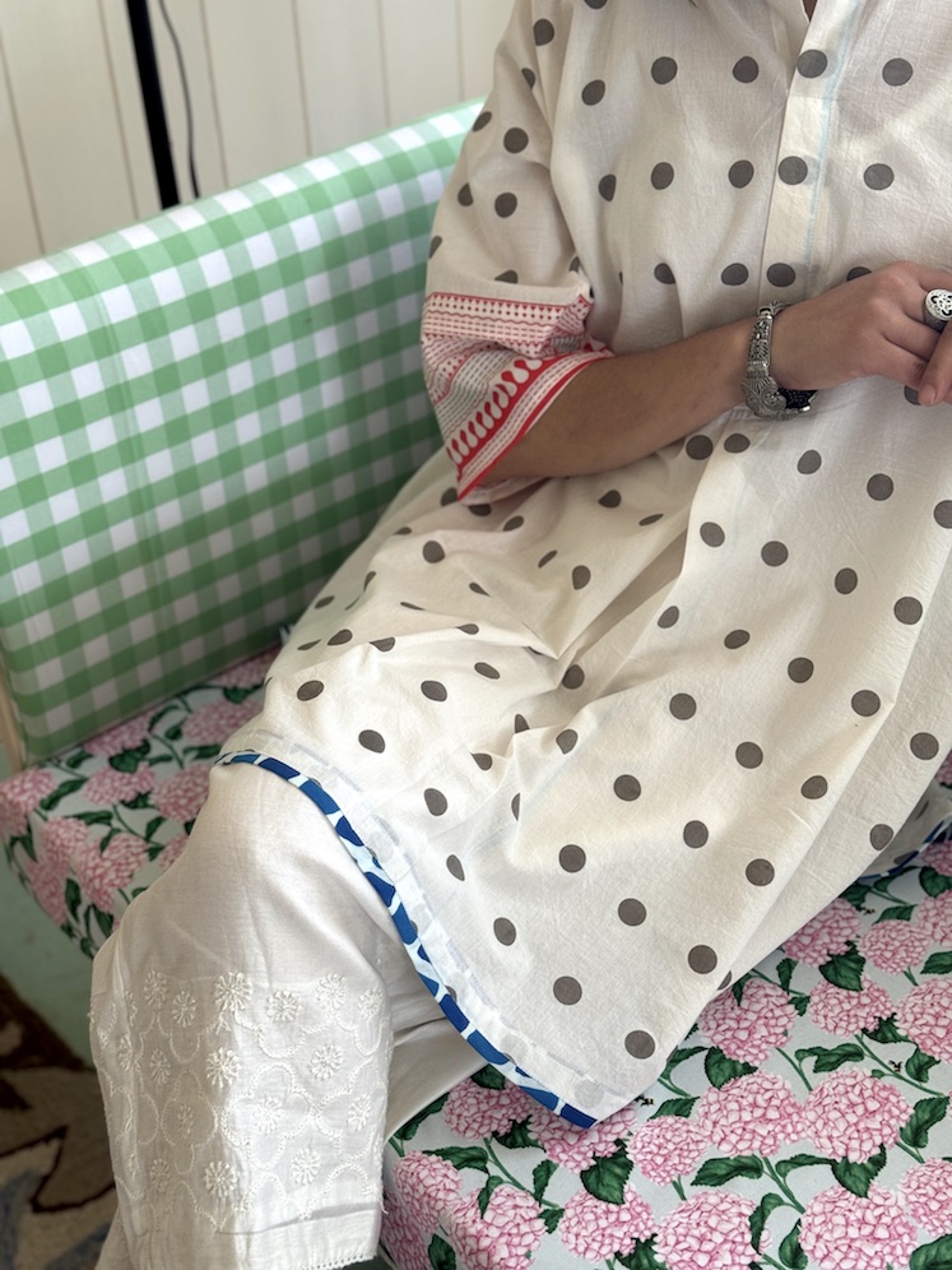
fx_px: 1760
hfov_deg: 30.3
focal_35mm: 48
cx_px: 476
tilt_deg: -34.4
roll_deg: +4.6
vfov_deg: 39.7
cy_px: 635
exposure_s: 1/50
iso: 50
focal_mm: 6.76
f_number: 1.78
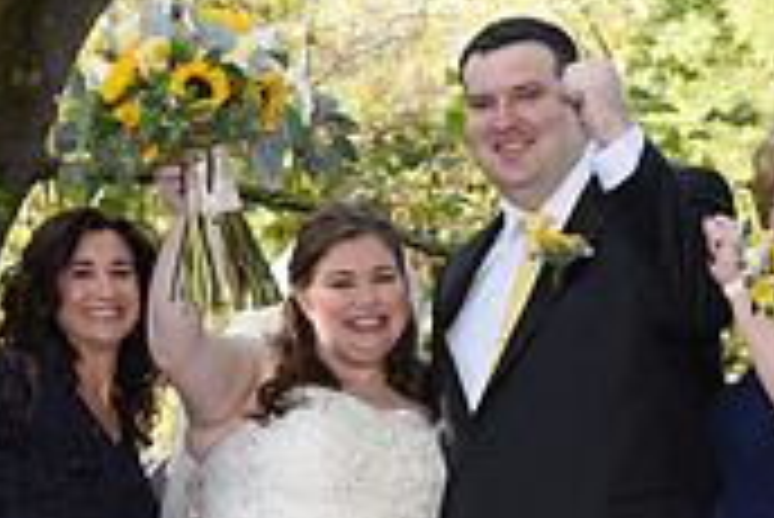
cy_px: 597
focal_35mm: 148
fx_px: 3185
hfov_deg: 13.9
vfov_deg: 9.2
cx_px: 400
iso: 640
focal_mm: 44
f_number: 5.6
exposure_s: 1/200
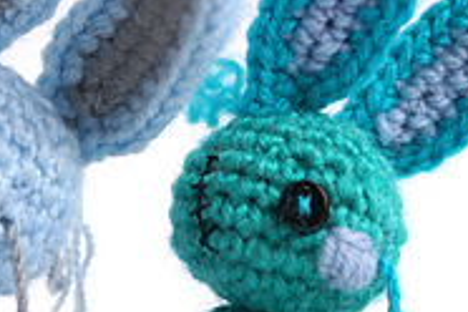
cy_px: 231
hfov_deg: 11.4
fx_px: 2349
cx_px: 138
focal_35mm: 181
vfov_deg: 7.6
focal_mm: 35
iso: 125
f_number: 5
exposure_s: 1/160
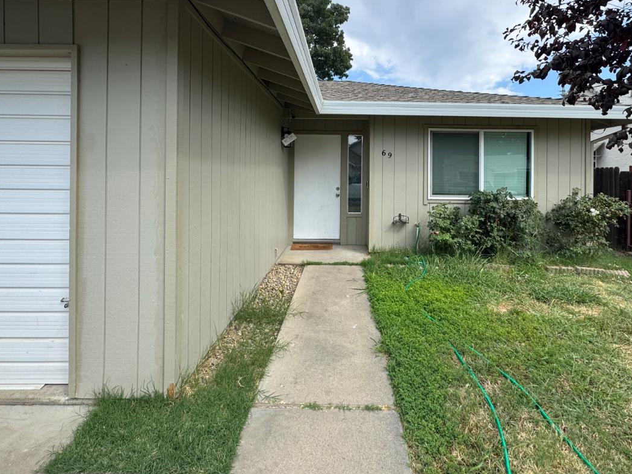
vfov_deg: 64.9
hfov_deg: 81.4
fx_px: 365
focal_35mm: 20
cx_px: 351
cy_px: 173
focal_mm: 2.22
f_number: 2.2
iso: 40
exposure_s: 1/821
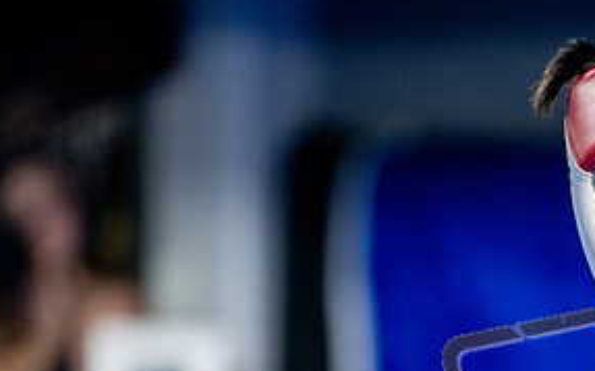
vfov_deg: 4.2
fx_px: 5008
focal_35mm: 309
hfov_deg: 6.8
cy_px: 372
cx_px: 448
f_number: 2
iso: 4000
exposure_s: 1/1000
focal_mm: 150
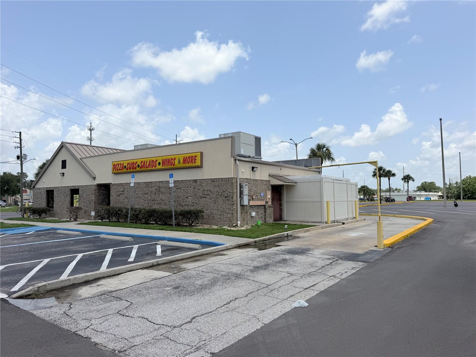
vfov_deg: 56.8
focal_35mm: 24
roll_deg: +0.8
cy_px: 178
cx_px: 238
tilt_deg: +2.8
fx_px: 330
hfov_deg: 71.6
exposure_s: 1/6711
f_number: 1.78
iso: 80
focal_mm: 6.76
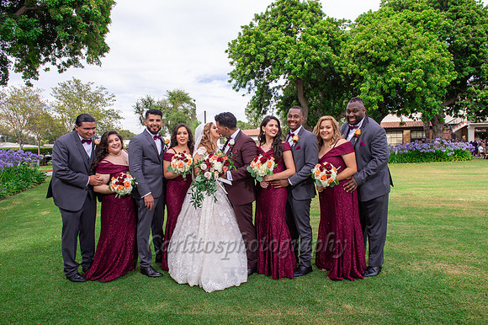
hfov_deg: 73.8
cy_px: 162
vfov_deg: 53.1
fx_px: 325
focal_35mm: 24
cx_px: 244
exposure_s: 1/250
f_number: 8
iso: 400
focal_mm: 24
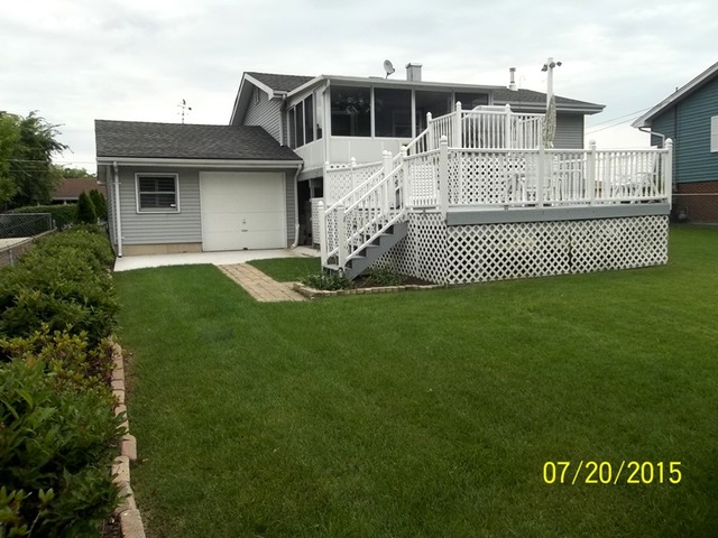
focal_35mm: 27
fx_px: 560
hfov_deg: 65.3
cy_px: 269
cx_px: 359
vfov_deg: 51.4
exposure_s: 1/100
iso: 80
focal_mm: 4.9
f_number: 8.9
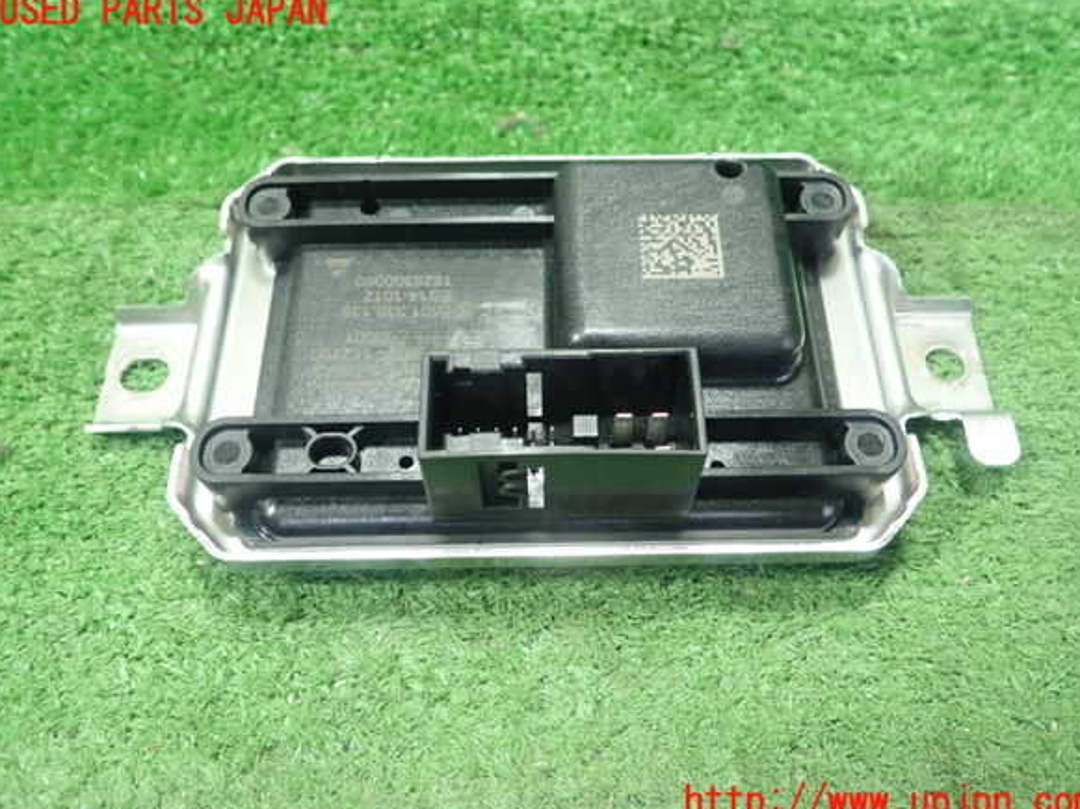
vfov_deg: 45.4
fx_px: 967
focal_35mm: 31
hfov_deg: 58.4
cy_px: 407
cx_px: 547
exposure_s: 1/125
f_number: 2.3
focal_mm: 5.5
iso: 640
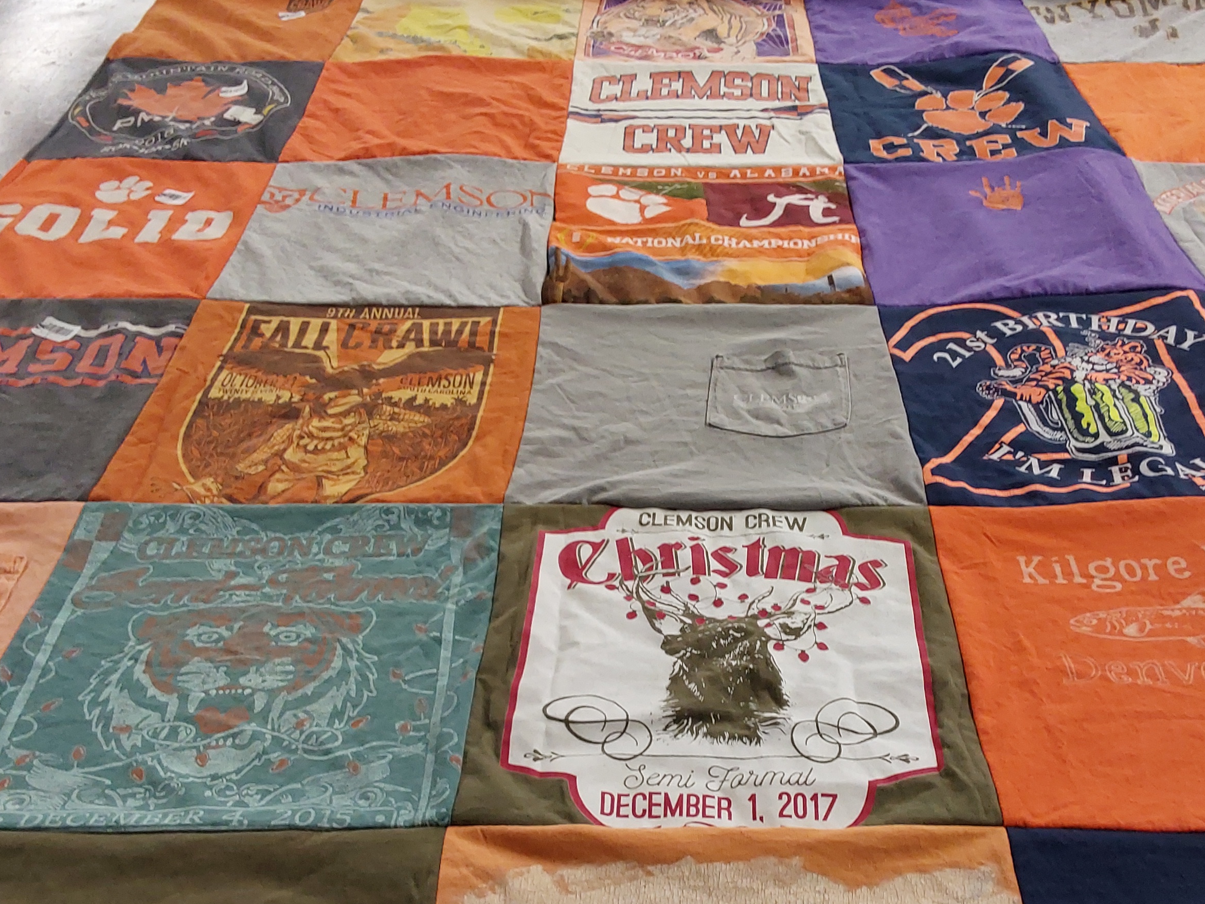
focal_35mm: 39
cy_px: 616
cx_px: 679
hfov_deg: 47.7
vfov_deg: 36.4
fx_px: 1358
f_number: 1.9
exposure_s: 1/60
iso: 100
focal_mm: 2.91
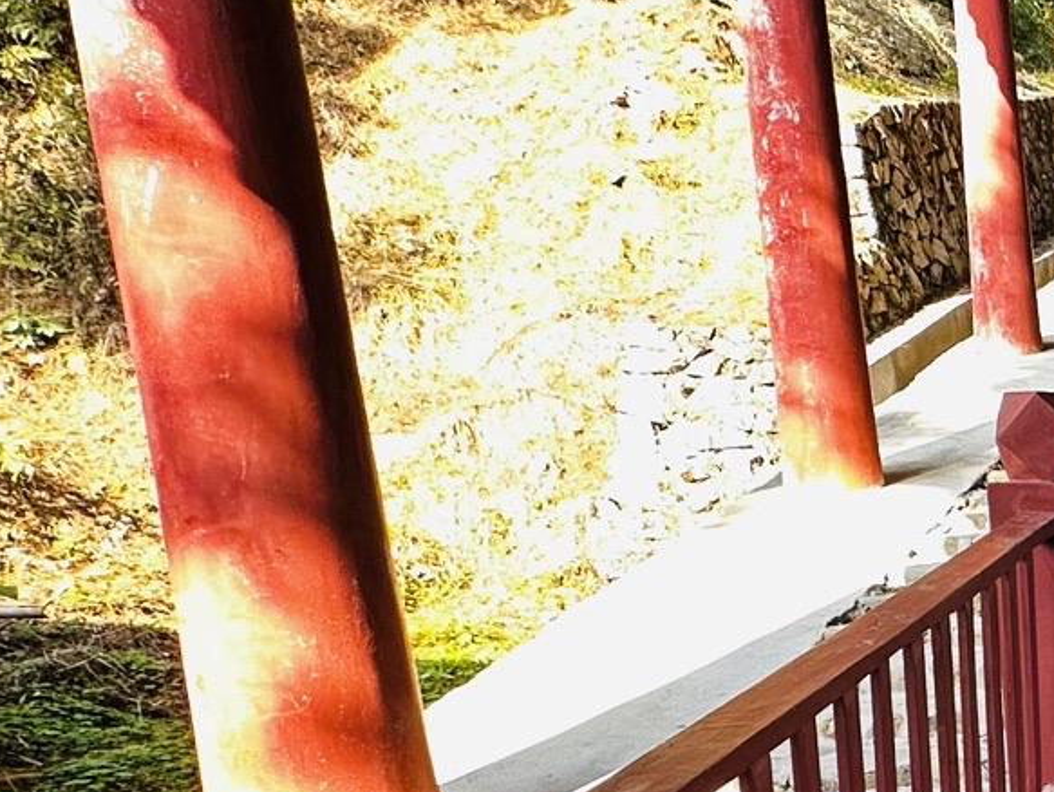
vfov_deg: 28.5
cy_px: 787
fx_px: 1462
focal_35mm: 48
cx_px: 1692
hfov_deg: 25.6
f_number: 2.2
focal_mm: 2.22
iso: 80
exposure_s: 1/99
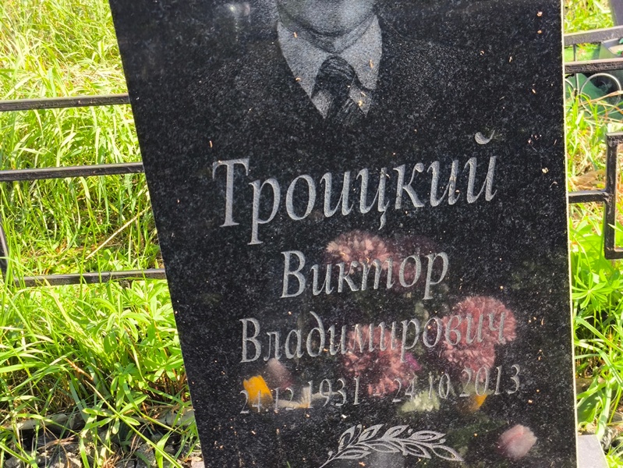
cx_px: 312
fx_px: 900
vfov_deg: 29.1
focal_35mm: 50
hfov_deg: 38.2
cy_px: 234
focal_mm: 4.71
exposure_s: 1/204
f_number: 1.7
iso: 50
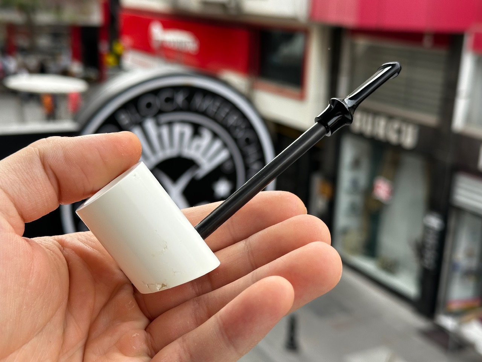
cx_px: 241
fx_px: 668
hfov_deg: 39.7
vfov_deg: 30.3
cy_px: 181
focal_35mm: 48
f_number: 1.78
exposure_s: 1/740
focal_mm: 6.86
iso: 64
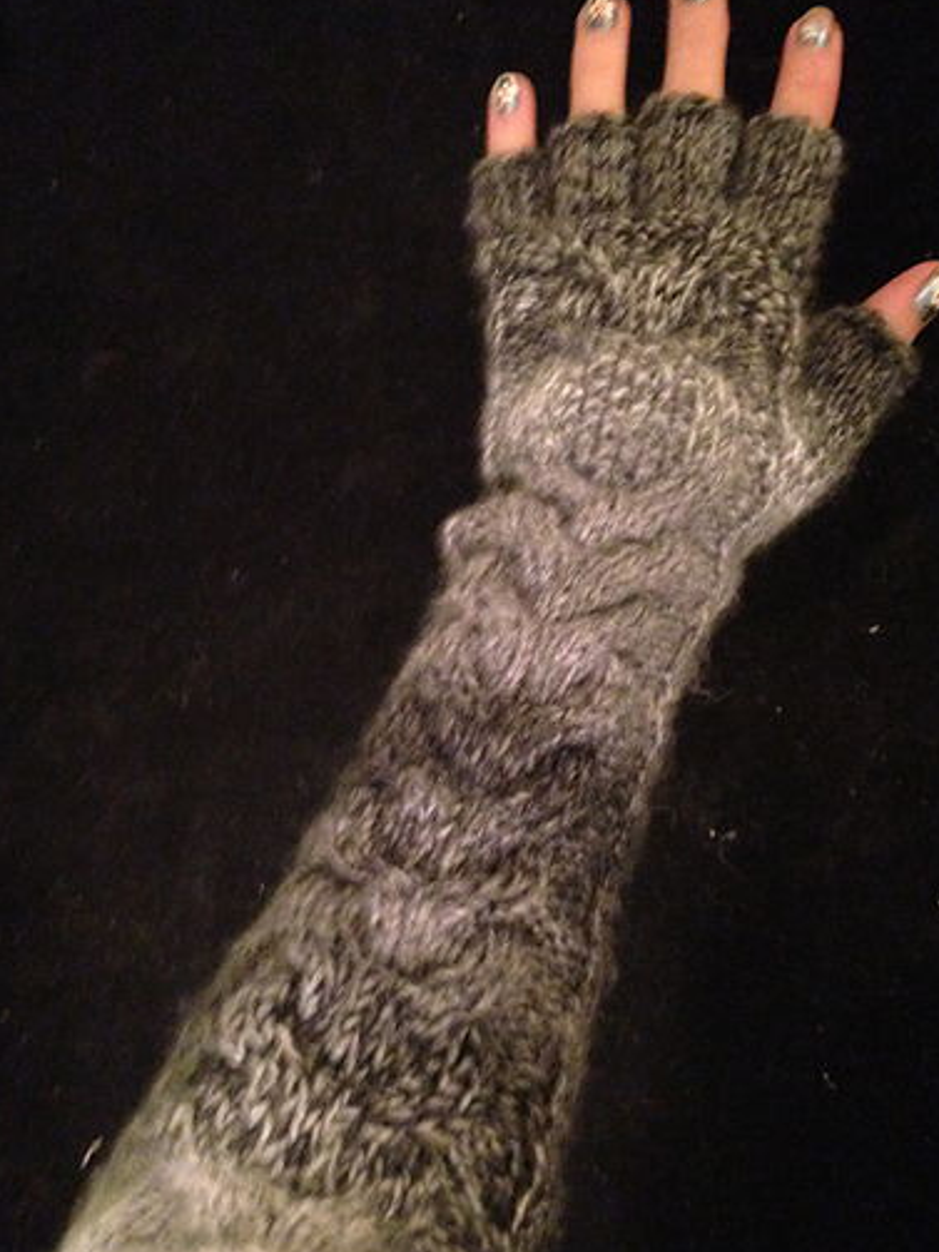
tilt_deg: -66.0
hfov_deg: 34.3
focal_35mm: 42
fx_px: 1520
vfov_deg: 44.8
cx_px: 451
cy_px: 645
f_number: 2.4
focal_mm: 4.12
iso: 800
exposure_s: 1/15
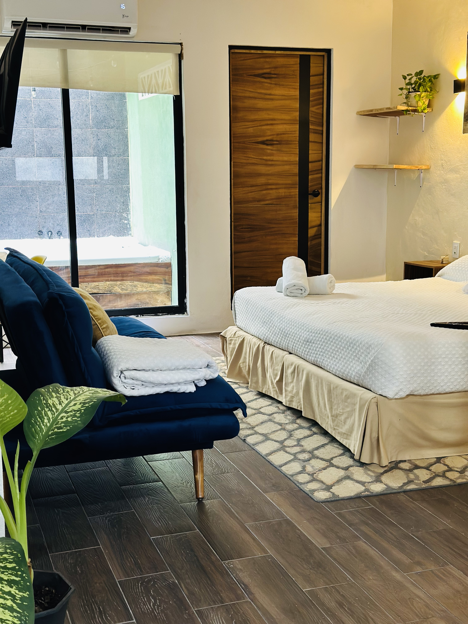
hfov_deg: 30.3
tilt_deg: -8.9
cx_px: 234
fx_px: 865
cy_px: 312
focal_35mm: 48
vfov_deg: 39.7
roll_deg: -0.5
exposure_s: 1/40
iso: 250
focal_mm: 6.86
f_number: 1.78
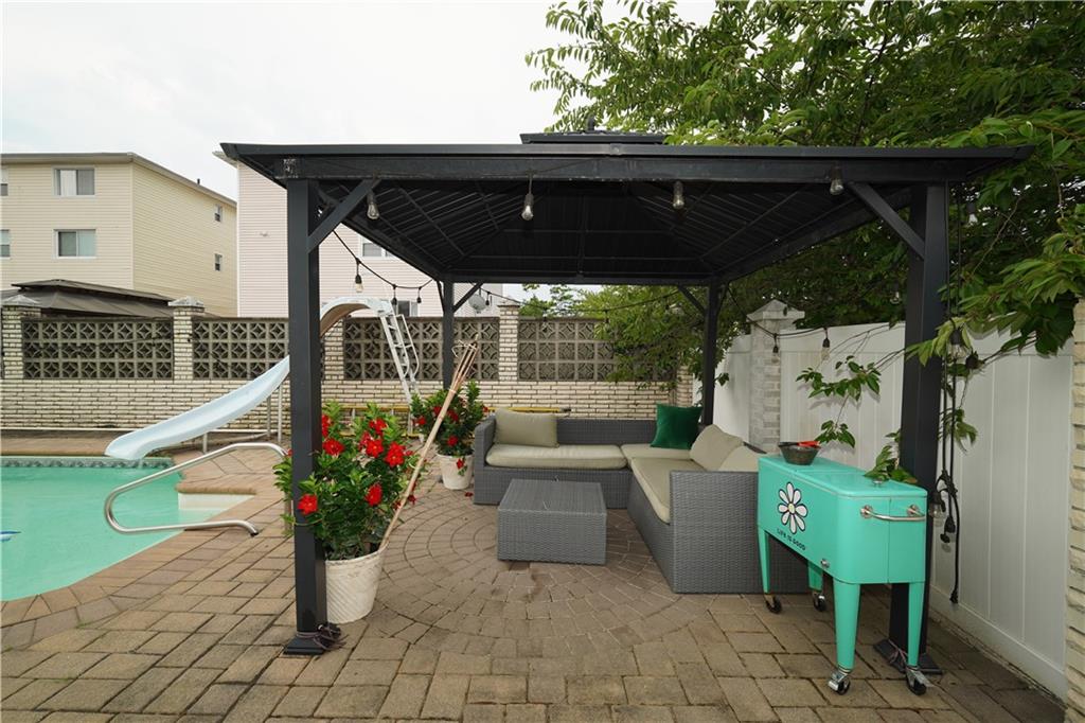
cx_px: 542
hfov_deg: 100.4
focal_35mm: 15
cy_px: 362
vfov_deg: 77.3
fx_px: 452
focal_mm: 10
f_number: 4.5
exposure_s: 1/125
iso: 100
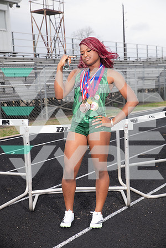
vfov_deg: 35.6
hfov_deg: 24.2
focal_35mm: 56
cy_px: 124
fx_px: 387
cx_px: 83
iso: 250
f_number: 6.3
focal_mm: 56
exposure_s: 1/400
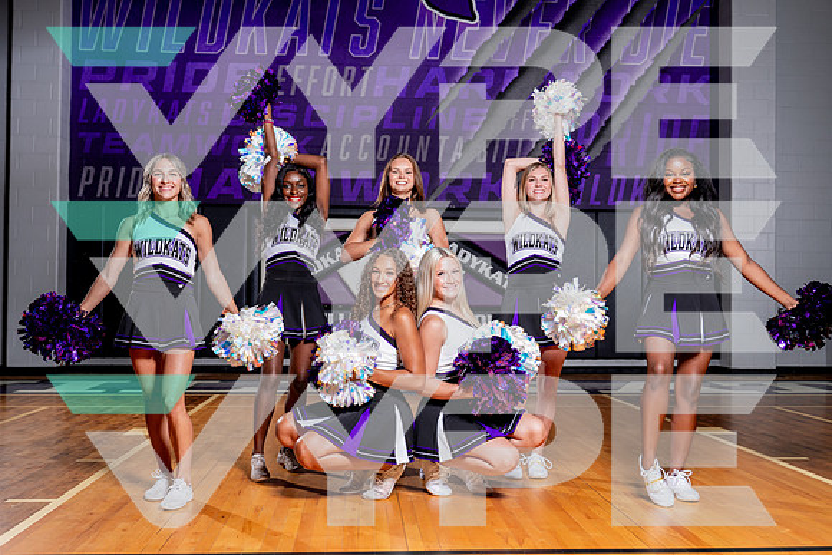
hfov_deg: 51.1
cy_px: 278
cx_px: 416
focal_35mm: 38
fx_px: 871
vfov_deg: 35.4
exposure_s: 1/250
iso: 100
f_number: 4
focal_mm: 35
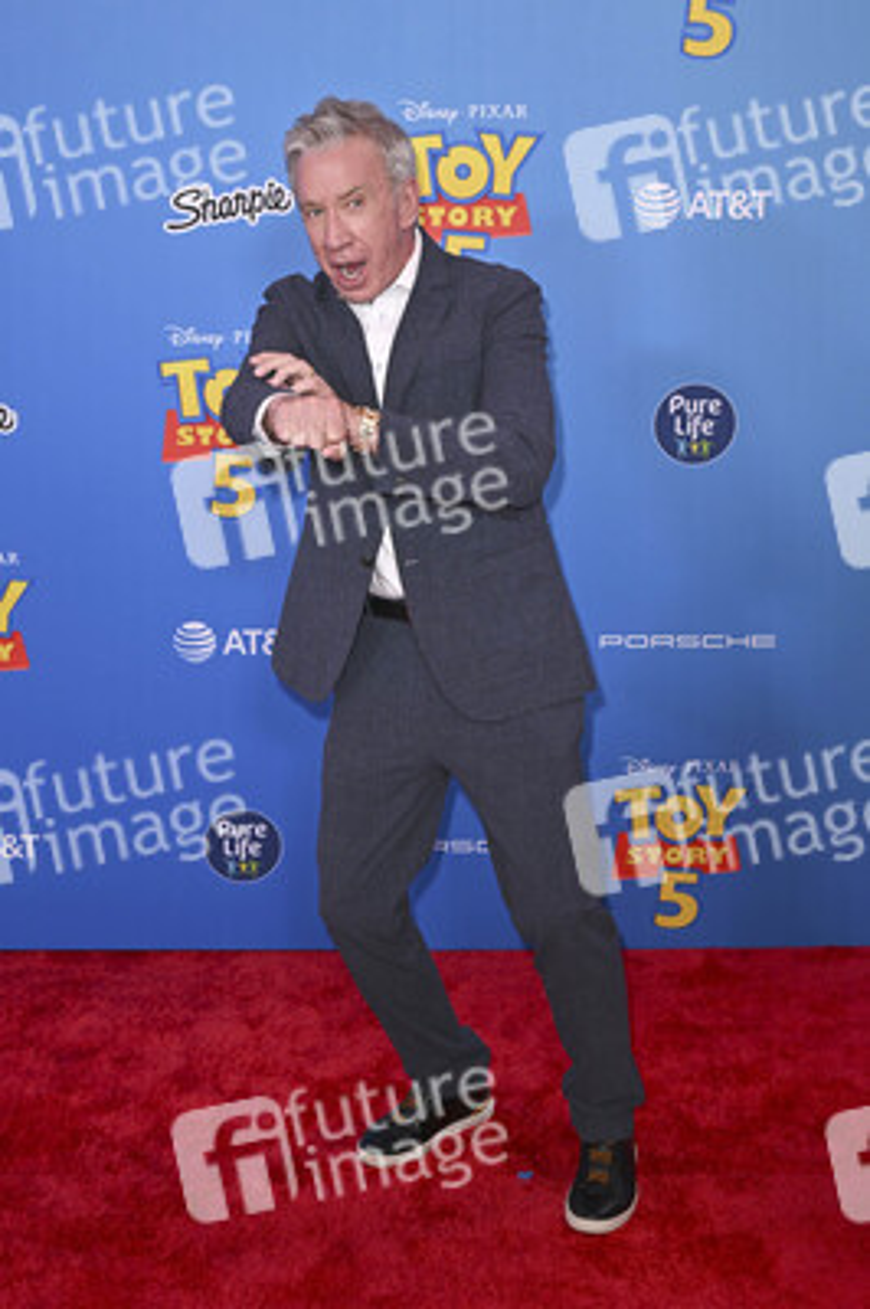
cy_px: 654
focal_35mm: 47
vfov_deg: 41.9
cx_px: 435
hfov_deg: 28.6
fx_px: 1707
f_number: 6.3
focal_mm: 47
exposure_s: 1/250
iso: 1250
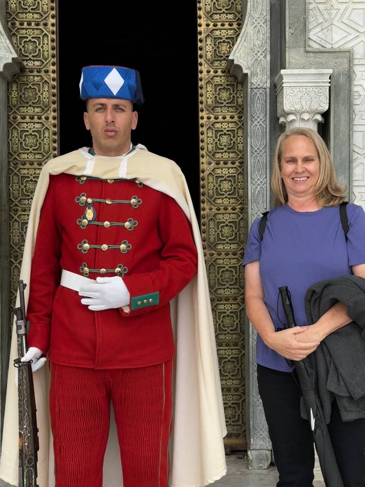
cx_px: 182
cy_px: 244
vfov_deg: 39.7
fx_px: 675
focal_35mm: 48
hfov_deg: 30.3
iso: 80
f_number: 1.78
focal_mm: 6.76
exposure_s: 1/1575
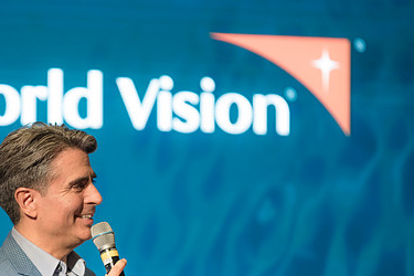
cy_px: 194
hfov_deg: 6.7
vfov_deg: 4.4
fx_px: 3553
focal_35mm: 309
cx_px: 139
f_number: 2.8
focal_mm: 200
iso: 1250
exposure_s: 1/125
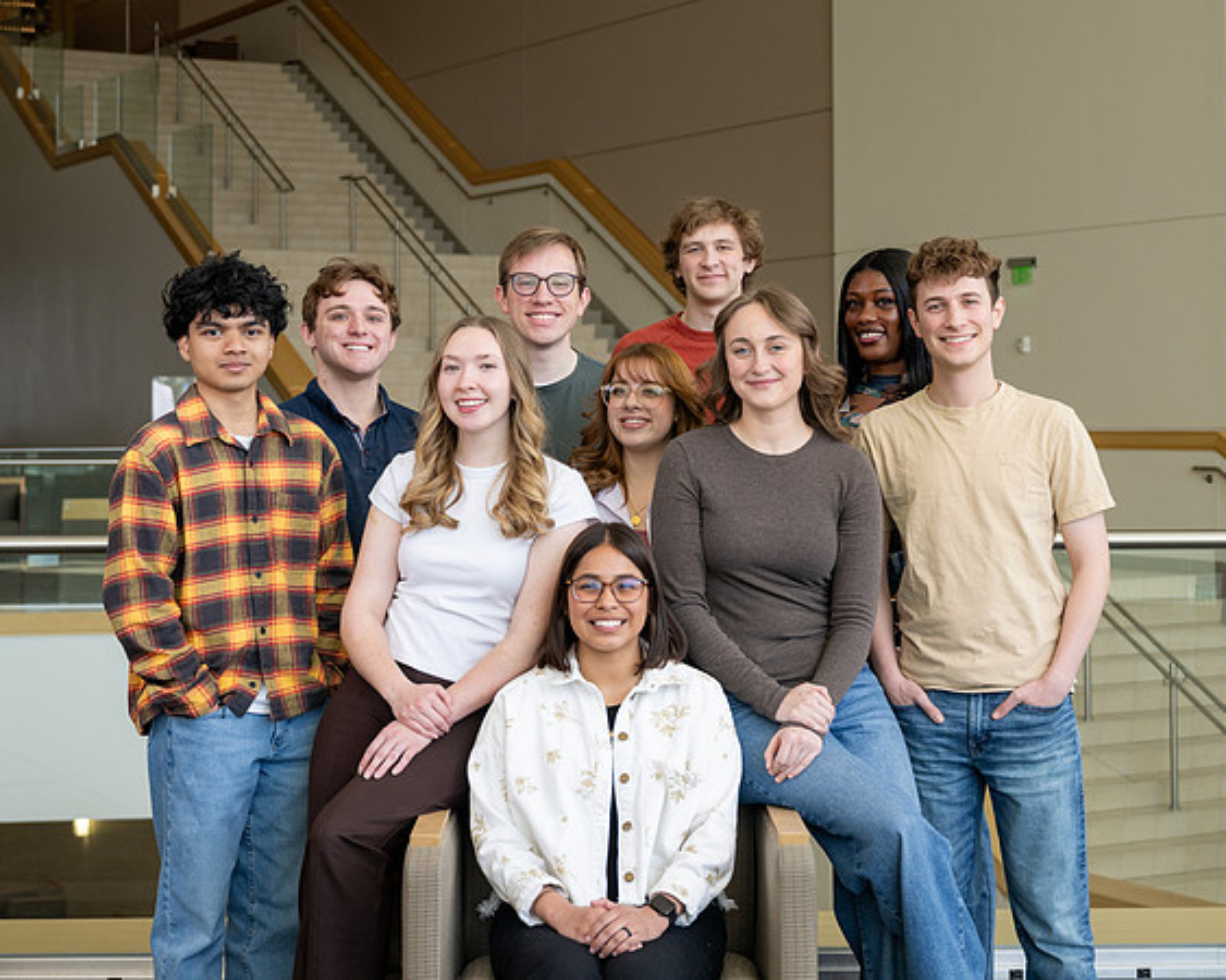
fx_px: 2418
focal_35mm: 67
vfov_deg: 22.9
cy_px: 363
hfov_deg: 28.5
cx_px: 613
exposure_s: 1/200
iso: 320
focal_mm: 47
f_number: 4
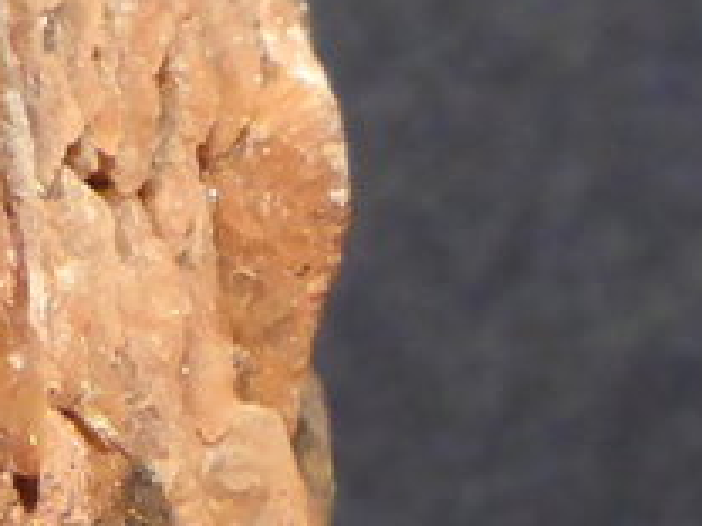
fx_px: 8903
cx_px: -1063
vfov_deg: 3.4
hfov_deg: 4.4
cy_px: 796
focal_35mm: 439
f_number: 4.6
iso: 400
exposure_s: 1/5
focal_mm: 9.7
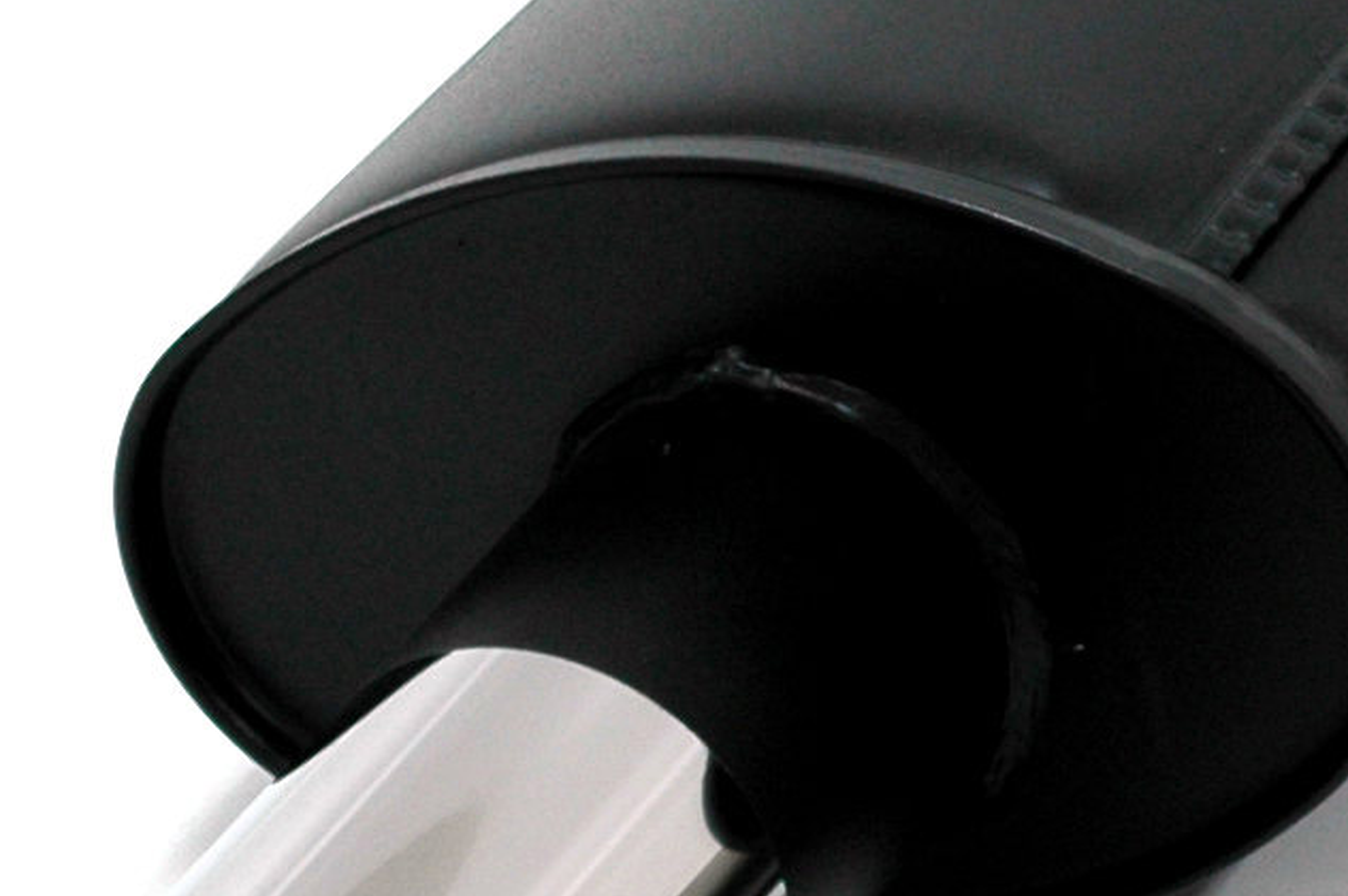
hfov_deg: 6.4
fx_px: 11745
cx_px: 2421
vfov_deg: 4.4
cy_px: 474
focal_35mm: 314
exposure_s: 1/4
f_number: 11
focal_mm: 44
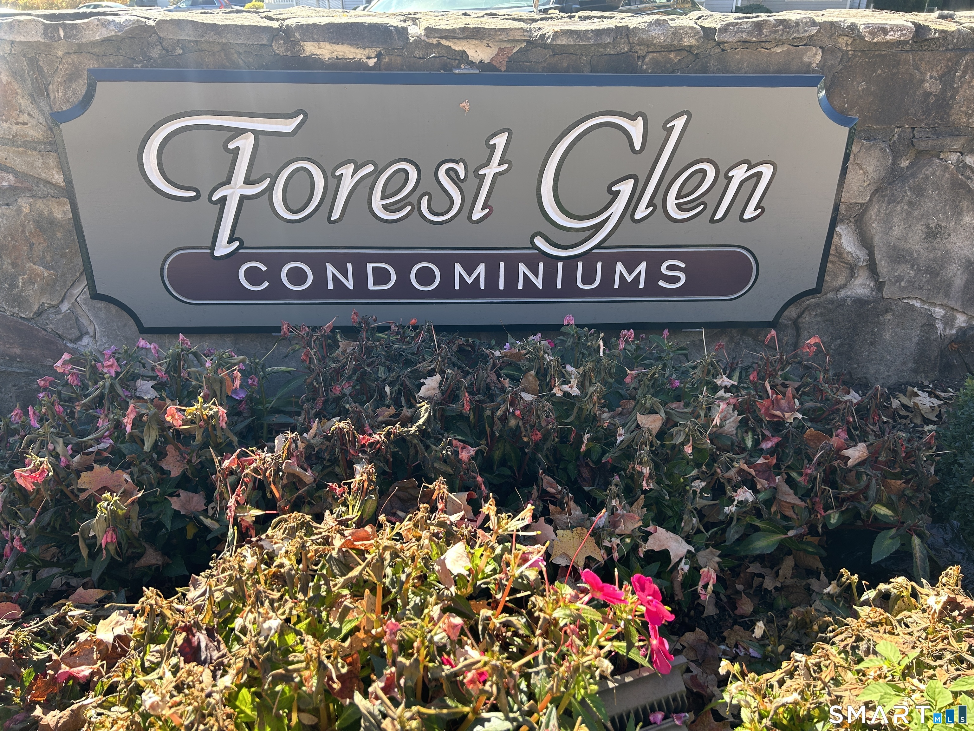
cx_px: 487
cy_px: 366
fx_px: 732
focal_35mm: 26
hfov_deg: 67.3
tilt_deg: -25.7
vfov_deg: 53.1
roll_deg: +0.2
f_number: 1.5
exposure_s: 1/536
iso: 50
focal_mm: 5.7
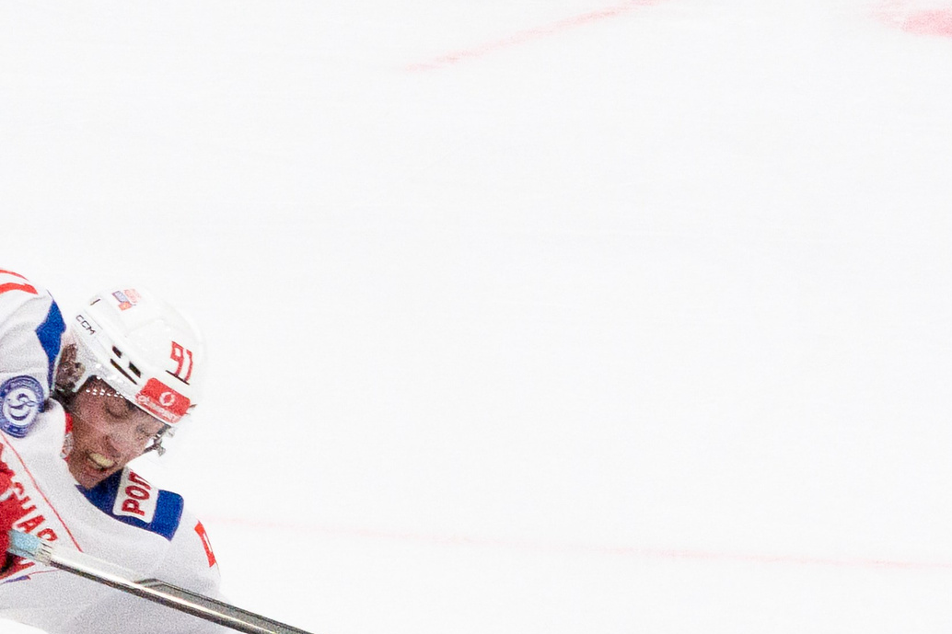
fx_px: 19274
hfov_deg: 2.8
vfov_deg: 1.9
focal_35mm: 729
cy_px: 575
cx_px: -1299
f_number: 5.6
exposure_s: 1/1000
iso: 2500
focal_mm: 86
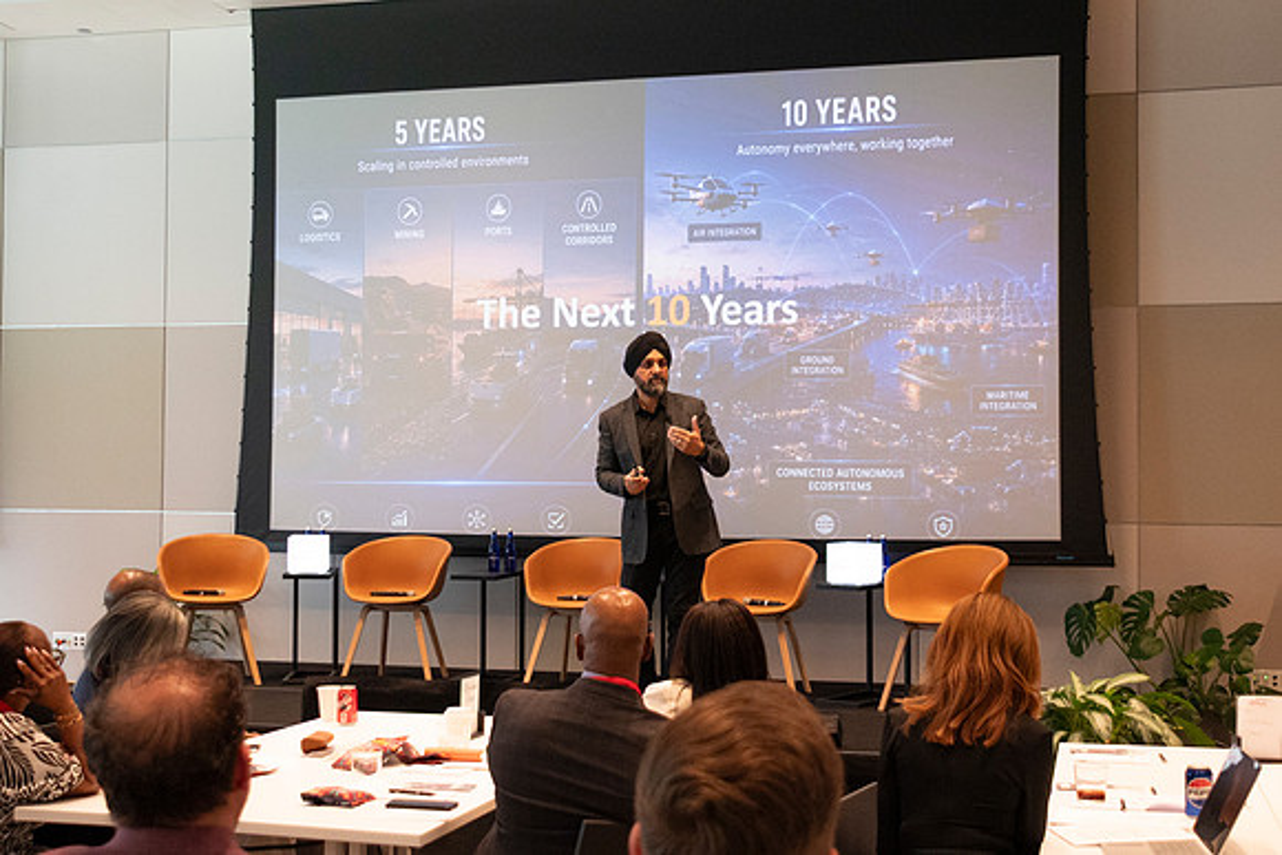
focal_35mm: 48
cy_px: 428
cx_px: 641
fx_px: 1702
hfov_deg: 41.3
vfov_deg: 28.2
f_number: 4.2
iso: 1800
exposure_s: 1/125
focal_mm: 30
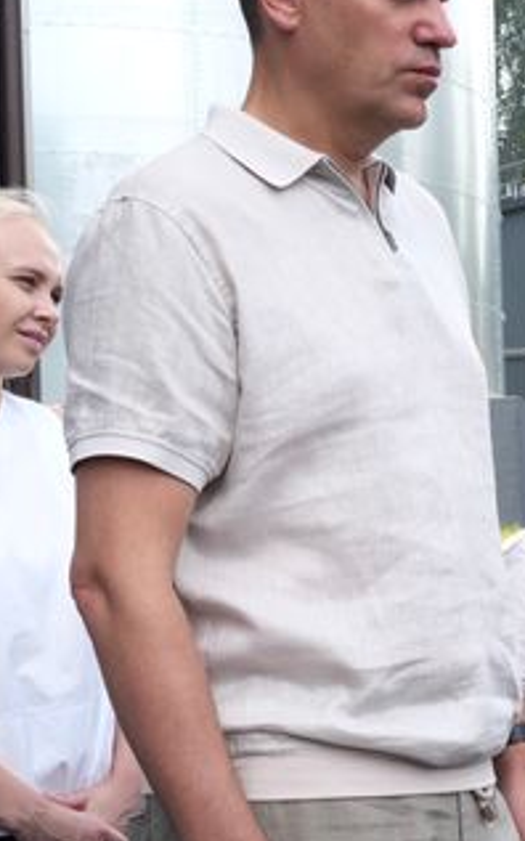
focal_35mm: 81
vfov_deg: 25.5
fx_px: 1855
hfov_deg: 15.5
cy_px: 411
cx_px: 622
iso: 1000
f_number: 14
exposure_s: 1/200
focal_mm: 36
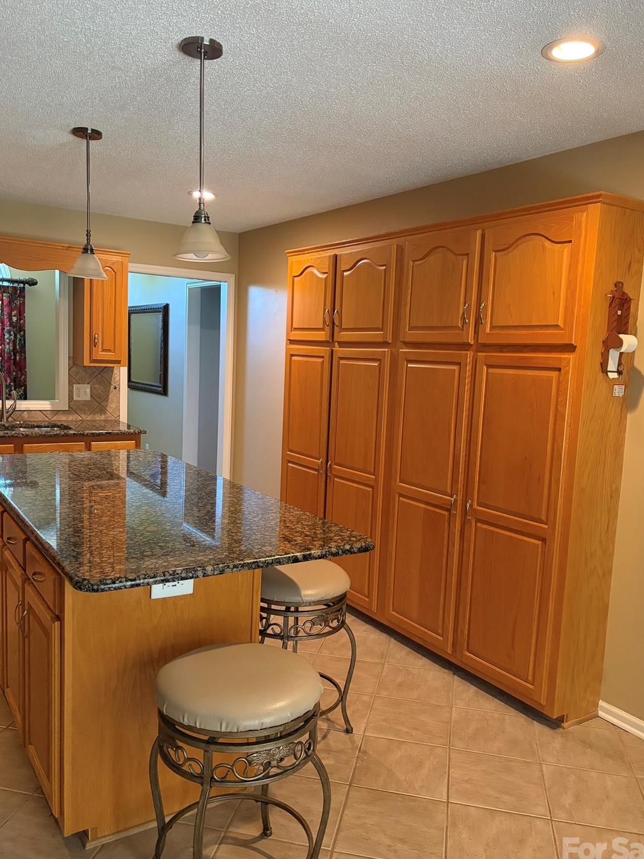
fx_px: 694
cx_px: 324
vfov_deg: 63.4
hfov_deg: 49.8
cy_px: 442
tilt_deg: -6.3
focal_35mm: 28
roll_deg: -2.6
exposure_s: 1/60
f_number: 1.6
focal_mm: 5.96
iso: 400
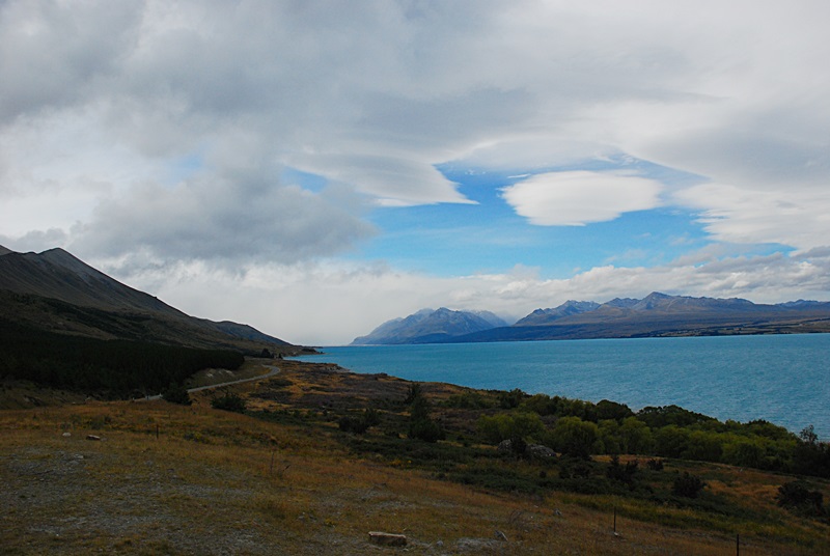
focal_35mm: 33
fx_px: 762
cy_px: 278
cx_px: 415
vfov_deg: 40.1
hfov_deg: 57.2
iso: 400
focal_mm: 22
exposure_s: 1/4000
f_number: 6.3
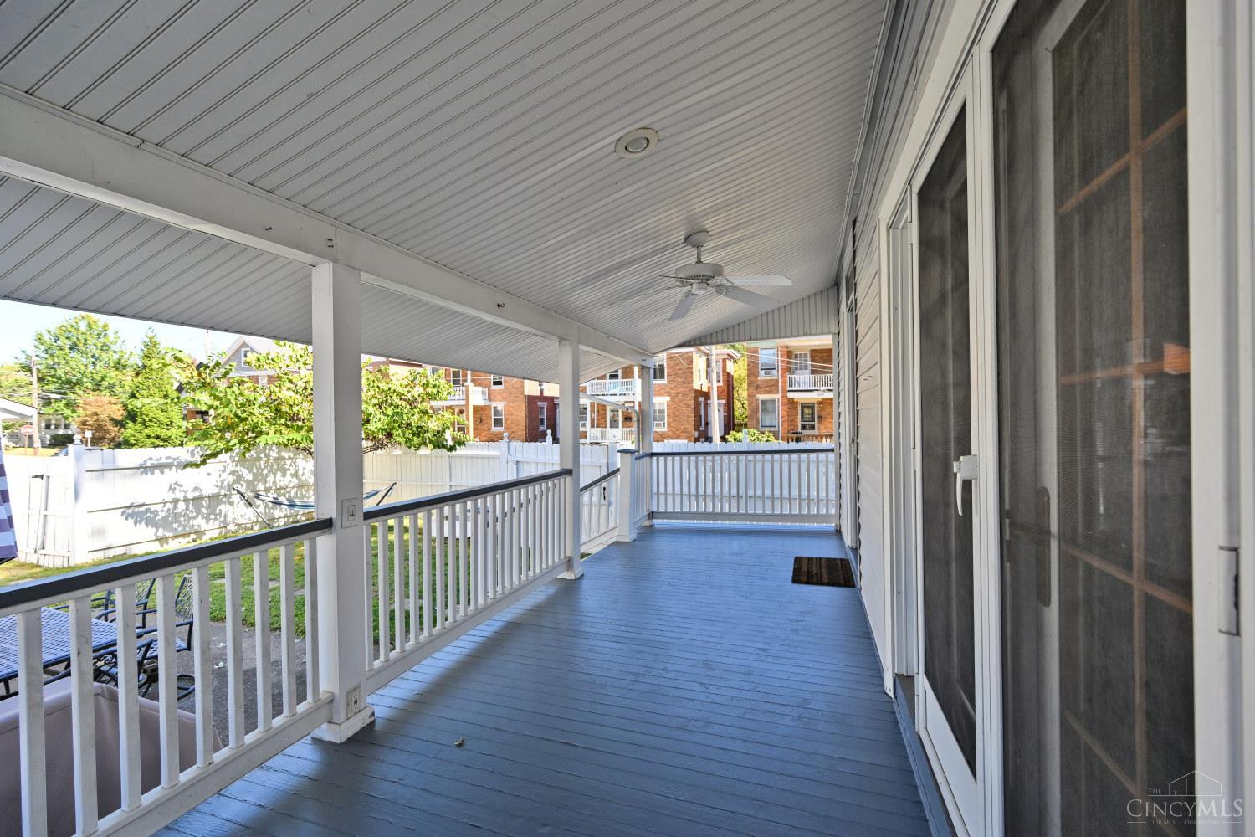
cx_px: 628
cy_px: 418
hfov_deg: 104.3
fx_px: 488
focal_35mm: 14
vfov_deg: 81.2
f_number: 5.6
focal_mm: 14
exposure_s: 1/250
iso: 200
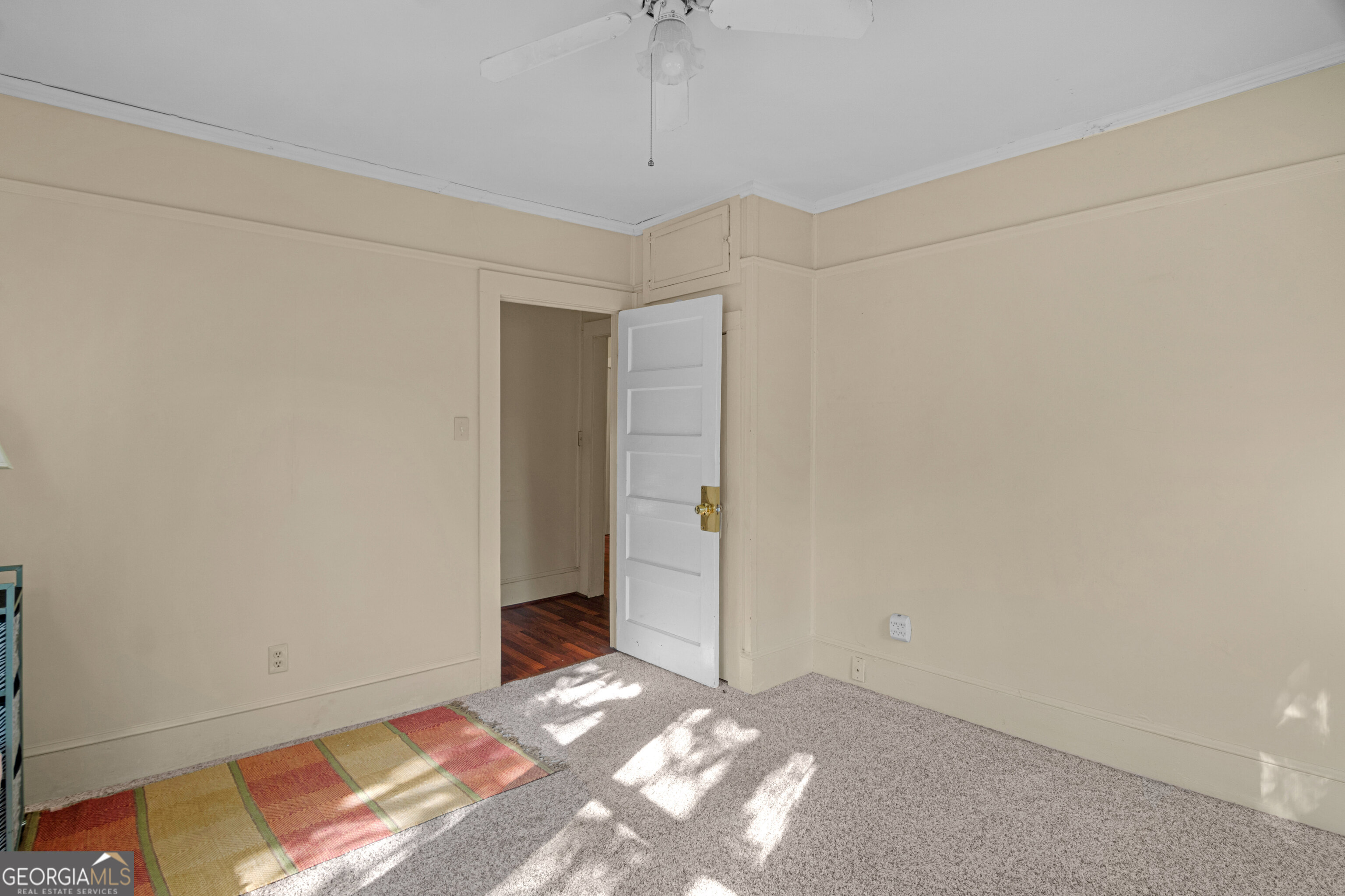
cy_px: 448
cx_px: 672
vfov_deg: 72.1
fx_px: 616
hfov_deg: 95.0
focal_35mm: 16
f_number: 7.1
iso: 250
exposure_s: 1/5
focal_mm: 11
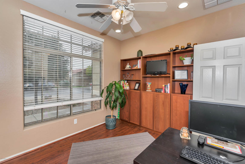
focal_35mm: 15
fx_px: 102
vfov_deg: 77.3
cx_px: 122
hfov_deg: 100.4
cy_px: 82
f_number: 7.1
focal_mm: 15
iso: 400
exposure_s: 1/100
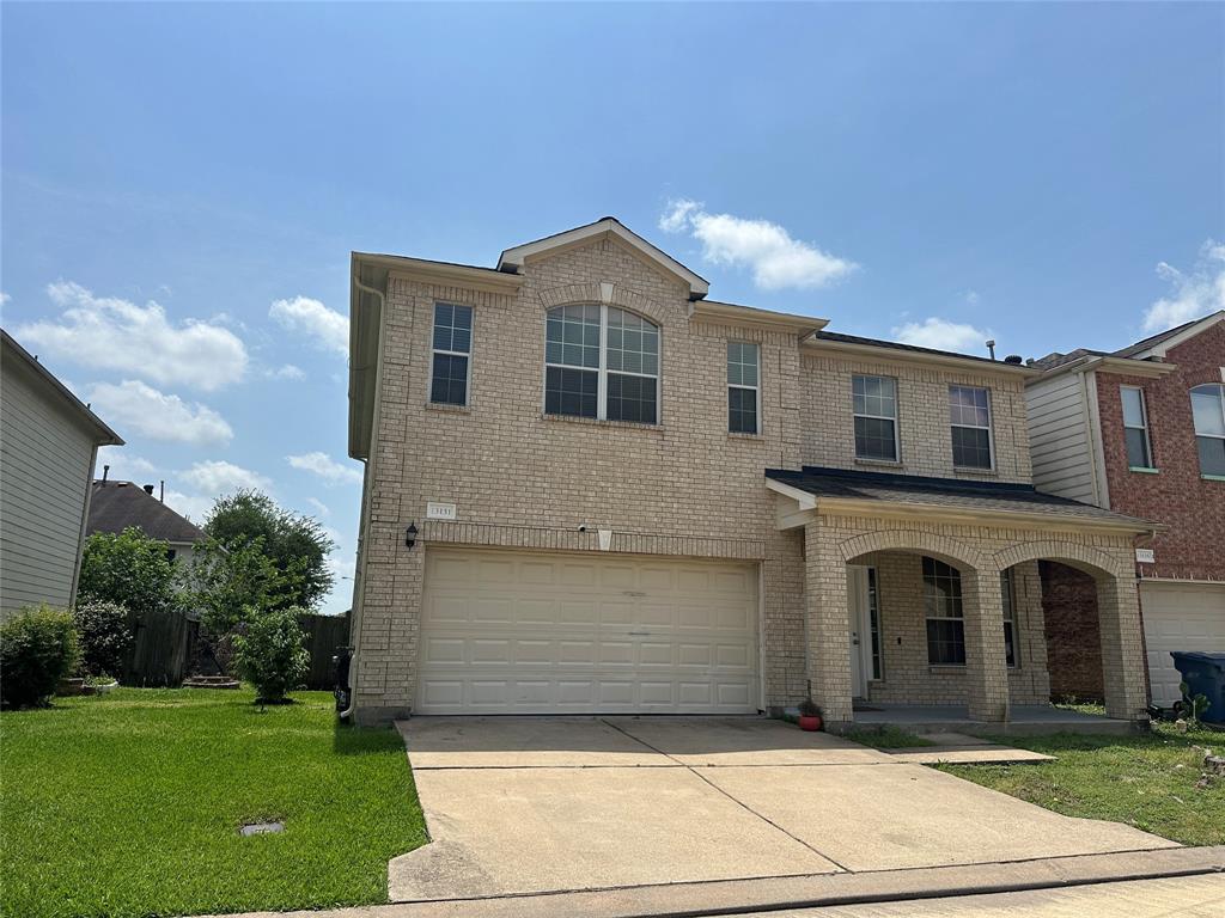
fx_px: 849
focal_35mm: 24
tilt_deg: +11.7
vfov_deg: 56.8
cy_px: 459
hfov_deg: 71.6
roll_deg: -1.6
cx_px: 612
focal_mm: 6.86
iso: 80
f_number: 1.78
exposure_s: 1/8929
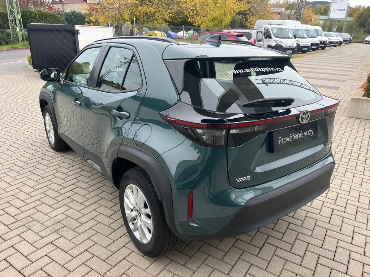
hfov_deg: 67.3
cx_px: 185
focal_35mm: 26
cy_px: 138
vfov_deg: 53.1
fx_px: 278
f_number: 1.6
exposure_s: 1/369
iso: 50
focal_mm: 5.1
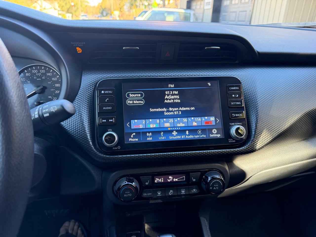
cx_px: 158
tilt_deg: -22.9
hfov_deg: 71.6
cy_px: 118
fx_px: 219
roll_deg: -3.2
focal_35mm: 24
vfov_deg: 56.8
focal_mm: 6.76
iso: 200
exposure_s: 1/100
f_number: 1.78
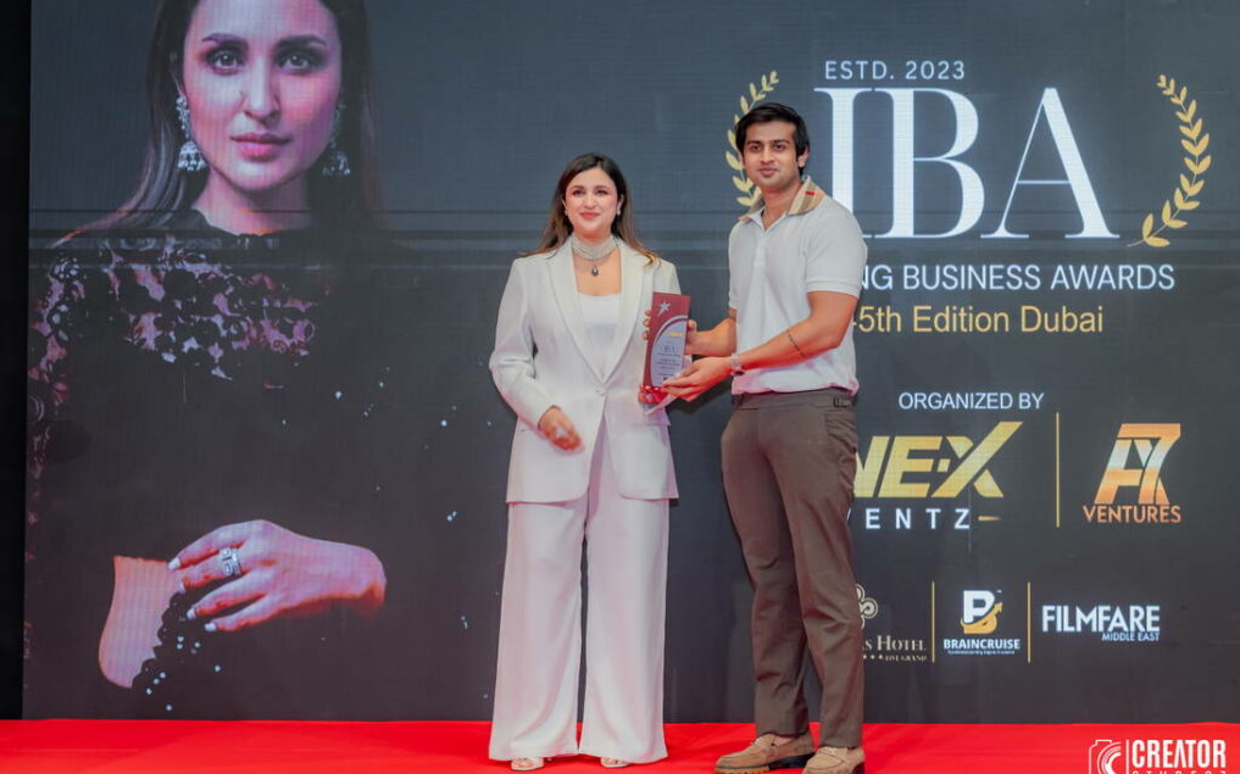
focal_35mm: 73
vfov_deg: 17.8
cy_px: 312
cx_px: 794
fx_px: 2466
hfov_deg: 28.1
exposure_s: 1/160
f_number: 4
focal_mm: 55.3
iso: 1000
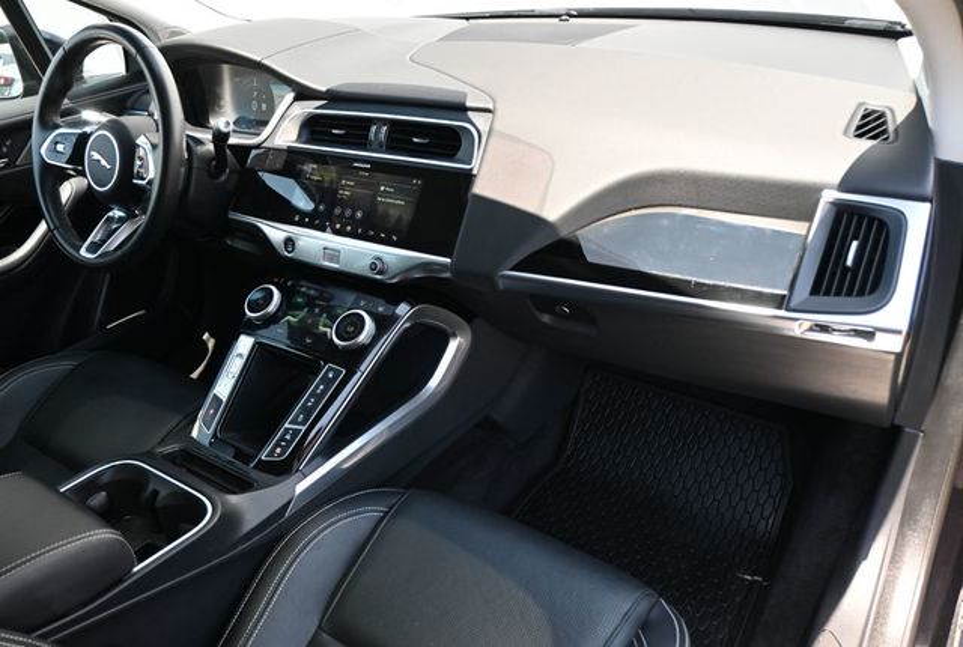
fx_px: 724
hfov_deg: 67.3
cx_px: 482
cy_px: 324
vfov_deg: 48.2
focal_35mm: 27
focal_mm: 18
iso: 400
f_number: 3.5
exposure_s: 1/160
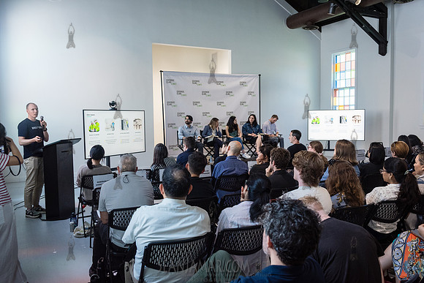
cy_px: 142
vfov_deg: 42.3
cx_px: 212
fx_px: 365
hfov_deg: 60.3
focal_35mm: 31
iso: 4000
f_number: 4
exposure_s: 1/320
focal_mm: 31
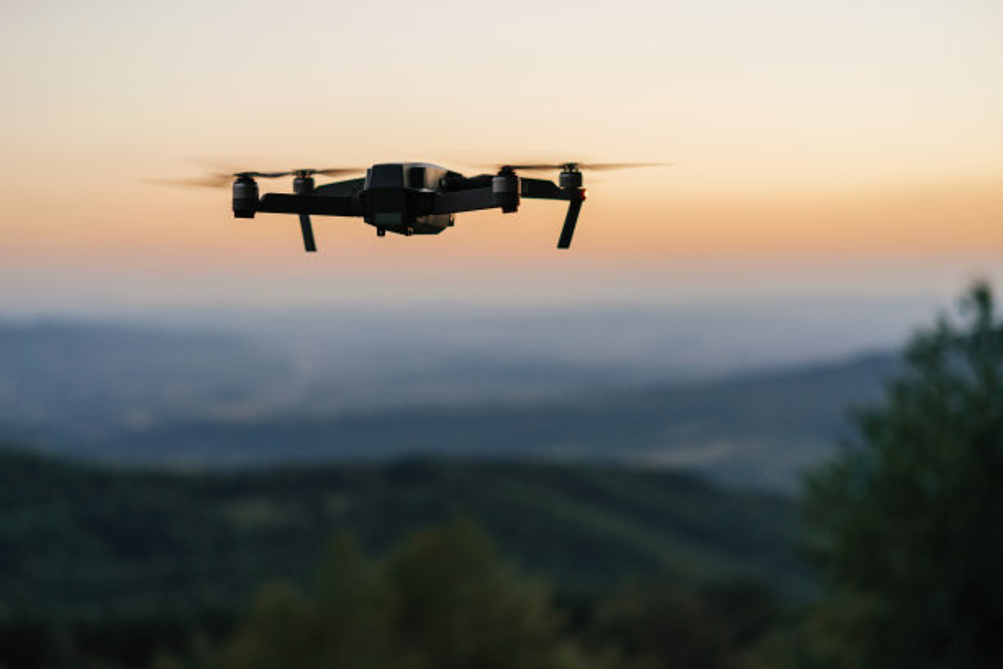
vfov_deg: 24.6
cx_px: 502
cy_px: 334
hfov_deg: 36.2
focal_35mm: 55
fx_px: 1532
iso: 640
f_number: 2.5
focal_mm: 55
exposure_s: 1/320
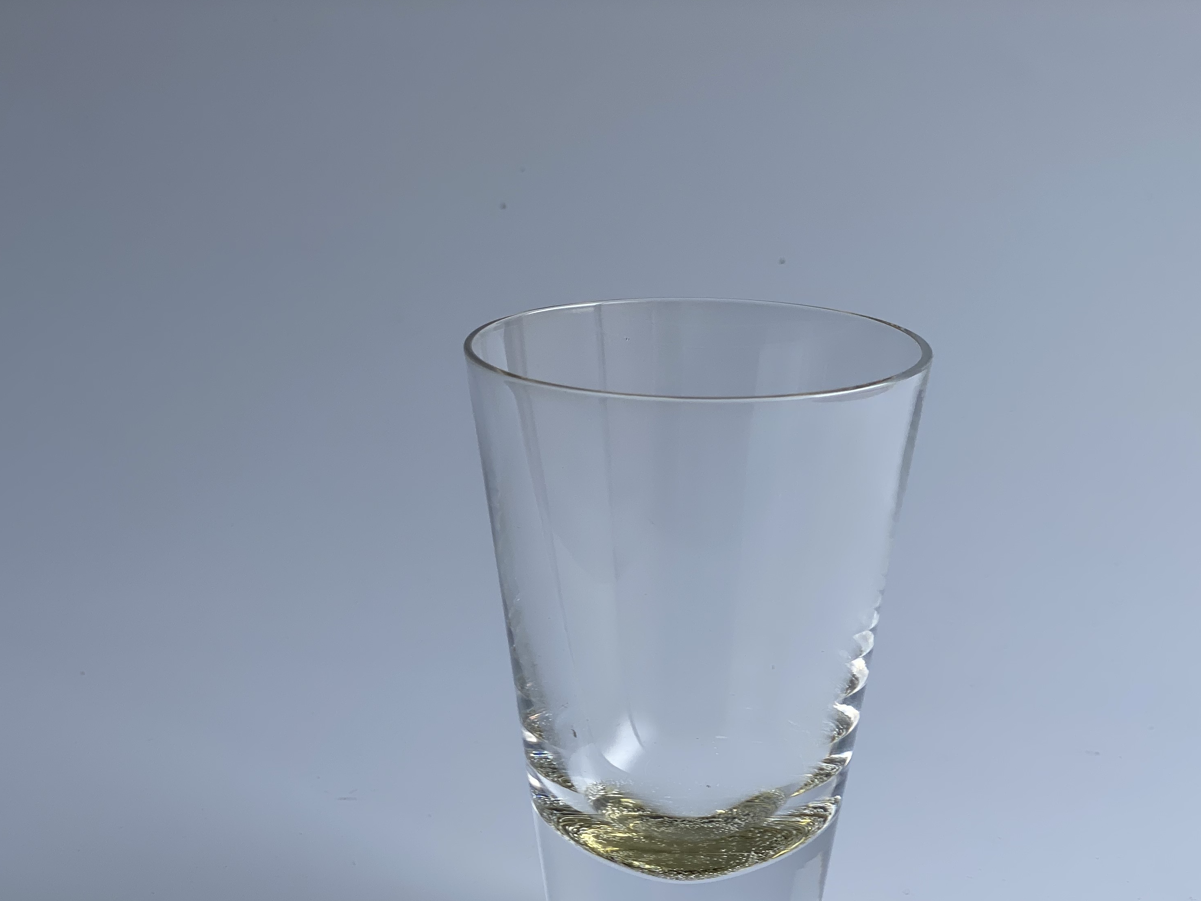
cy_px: 610
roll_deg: -1.3
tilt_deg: -19.2
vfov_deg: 20.6
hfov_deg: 27.3
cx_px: 711
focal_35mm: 71
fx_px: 2463
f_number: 2
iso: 20
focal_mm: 6
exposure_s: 1/156
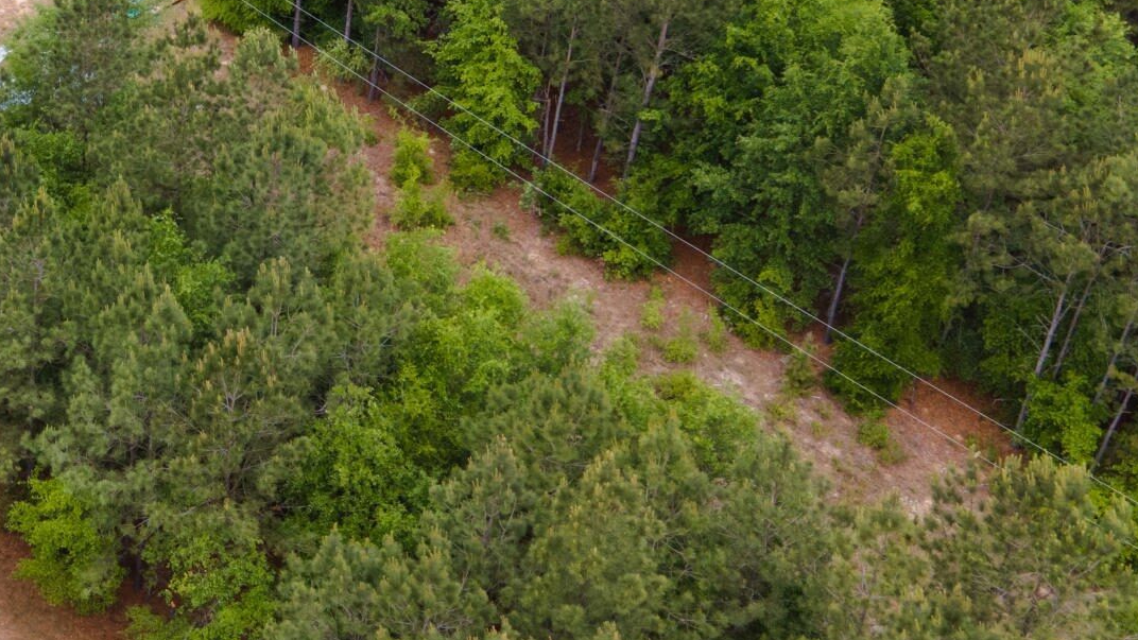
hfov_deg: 31.1
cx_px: -70
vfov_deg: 18.8
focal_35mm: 61
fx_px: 1841
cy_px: -108
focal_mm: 4.5
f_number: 2.8
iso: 100
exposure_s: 1/200
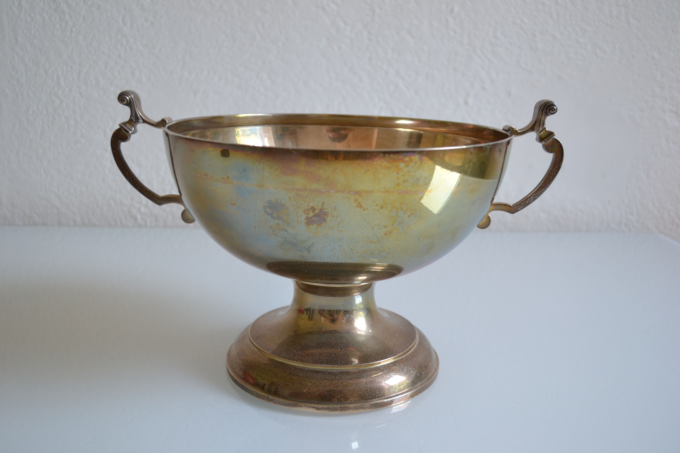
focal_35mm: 36
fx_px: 680
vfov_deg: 36.9
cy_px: 226
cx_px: 340
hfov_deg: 53.1
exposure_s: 1/100
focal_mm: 24
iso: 400
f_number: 5
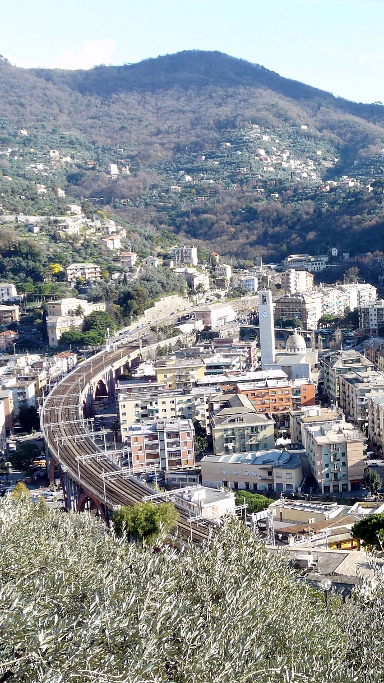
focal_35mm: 54
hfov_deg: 20.8
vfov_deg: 38.5
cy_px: 342
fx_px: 978
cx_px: 454
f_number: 4
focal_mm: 6
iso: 100
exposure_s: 1/200
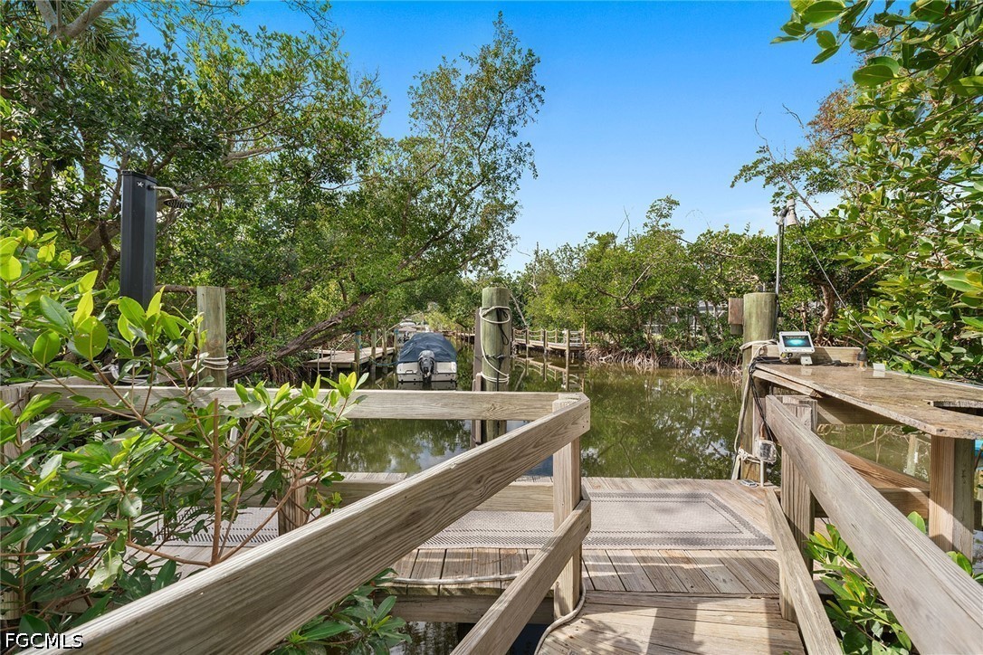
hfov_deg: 112.6
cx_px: 492
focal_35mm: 12
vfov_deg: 90.0
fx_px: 328
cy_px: 328
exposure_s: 1/100
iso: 160
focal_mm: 12
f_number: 10
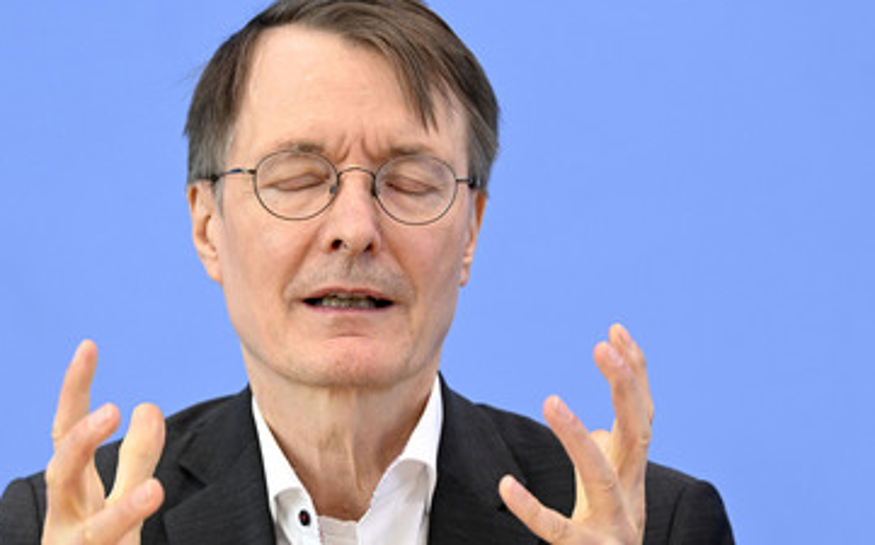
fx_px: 4098
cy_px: 346
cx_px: 379
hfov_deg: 12.2
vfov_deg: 7.6
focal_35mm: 172
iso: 3200
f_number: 4.5
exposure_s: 1/800
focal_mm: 135
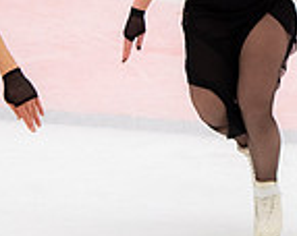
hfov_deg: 3.0
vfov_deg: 2.4
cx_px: 235
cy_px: -67
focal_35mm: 640
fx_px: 5618
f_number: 3.5
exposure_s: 1/400
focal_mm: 112
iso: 800
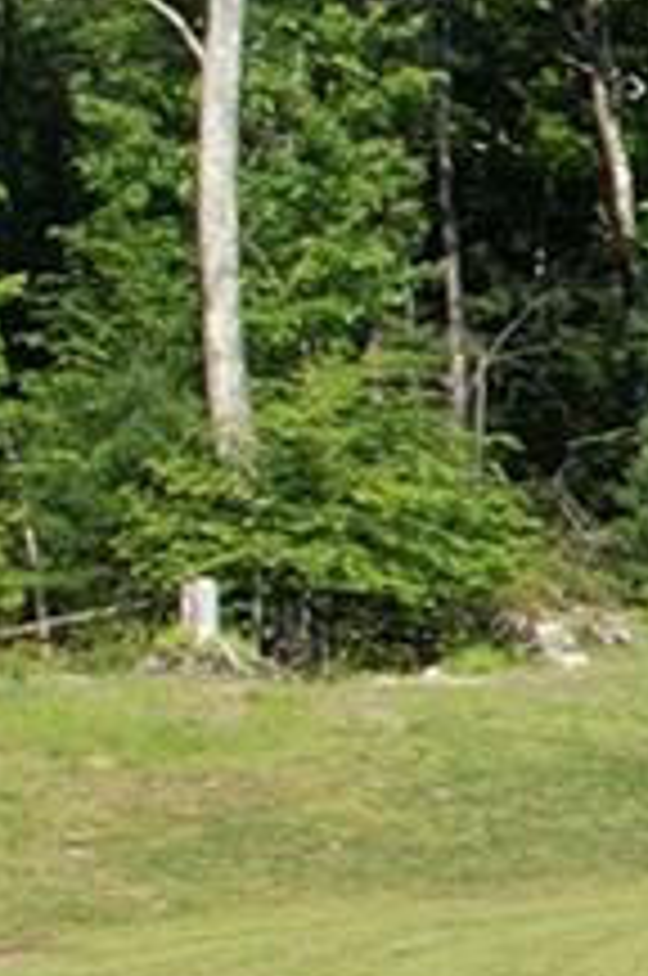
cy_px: 546
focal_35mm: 208
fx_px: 5634
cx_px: 2614
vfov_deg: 9.9
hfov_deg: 5.7
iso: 110
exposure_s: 1/1500
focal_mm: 8.38
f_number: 2.8
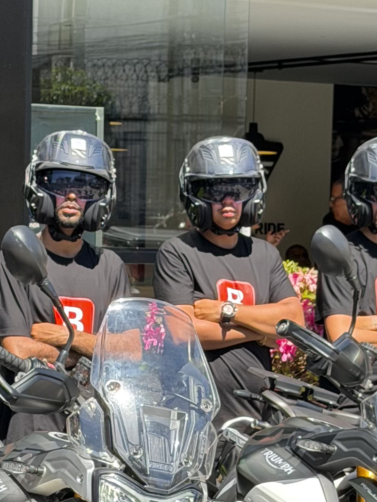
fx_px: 2294
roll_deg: -1.5
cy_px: 408
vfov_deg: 12.4
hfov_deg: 9.4
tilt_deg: -3.9
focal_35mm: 158
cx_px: 174
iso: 100
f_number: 1.78
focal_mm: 6.76
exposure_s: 1/1377
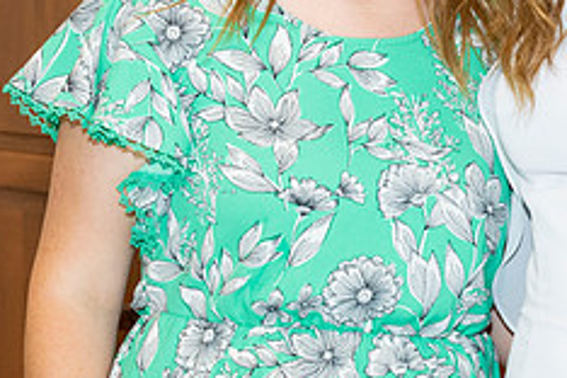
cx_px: 548
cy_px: 9
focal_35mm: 171
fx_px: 2693
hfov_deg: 11.9
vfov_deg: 8.0
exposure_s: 1/125
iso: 800
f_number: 5.6
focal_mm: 54
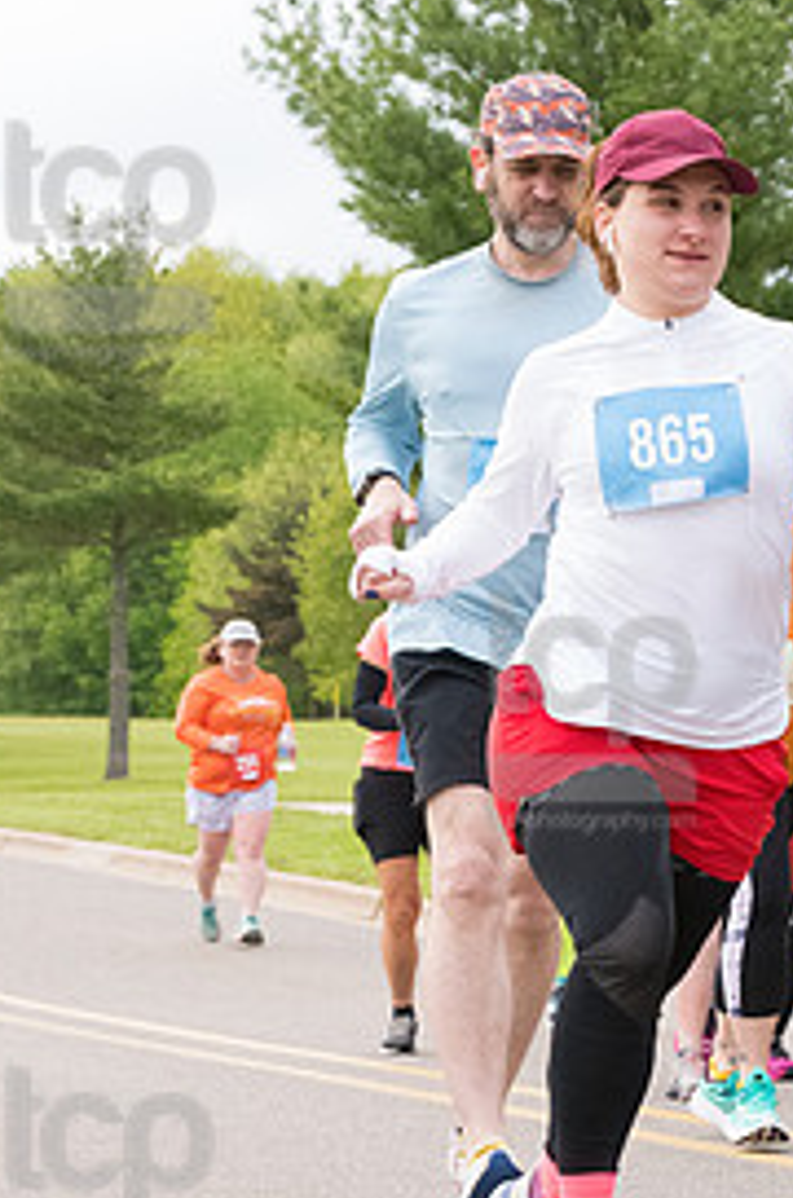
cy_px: 709
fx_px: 5778
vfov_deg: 11.8
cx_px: 593
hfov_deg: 7.8
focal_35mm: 174
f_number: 7.1
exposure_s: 1/1600
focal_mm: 70
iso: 4000
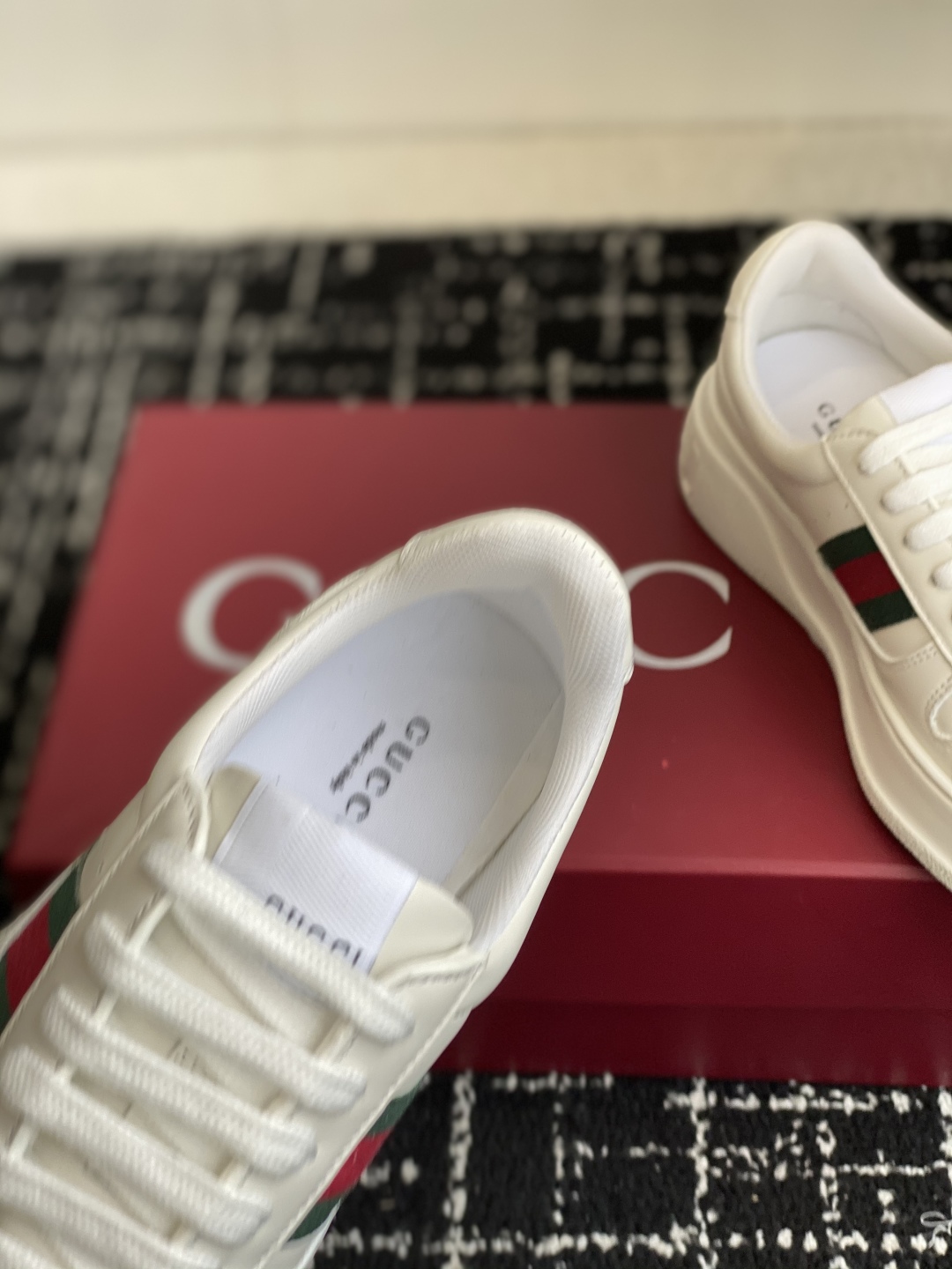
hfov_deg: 28.0
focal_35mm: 52
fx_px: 1907
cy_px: 634
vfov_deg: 36.8
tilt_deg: -48.1
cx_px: 476
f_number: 2
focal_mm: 6
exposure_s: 1/195
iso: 20
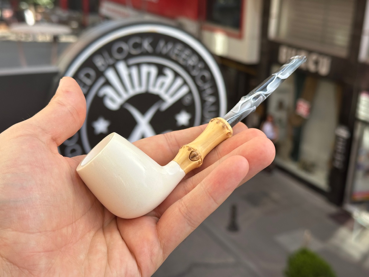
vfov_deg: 30.3
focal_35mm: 48
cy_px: 138
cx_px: 184
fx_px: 512
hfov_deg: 39.7
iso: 64
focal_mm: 6.86
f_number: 1.78
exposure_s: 1/935
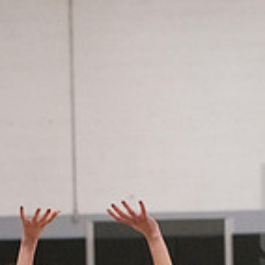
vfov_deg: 6.9
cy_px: 414
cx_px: 99
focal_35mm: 248
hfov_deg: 7.1
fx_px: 2148
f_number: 4.5
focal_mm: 92
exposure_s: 1/800
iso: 8000
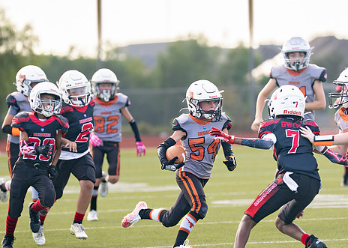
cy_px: 146
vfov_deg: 3.6
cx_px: 184
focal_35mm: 401
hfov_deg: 5.0
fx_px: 3962
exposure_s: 1/2500
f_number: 2.8
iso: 320
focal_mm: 200
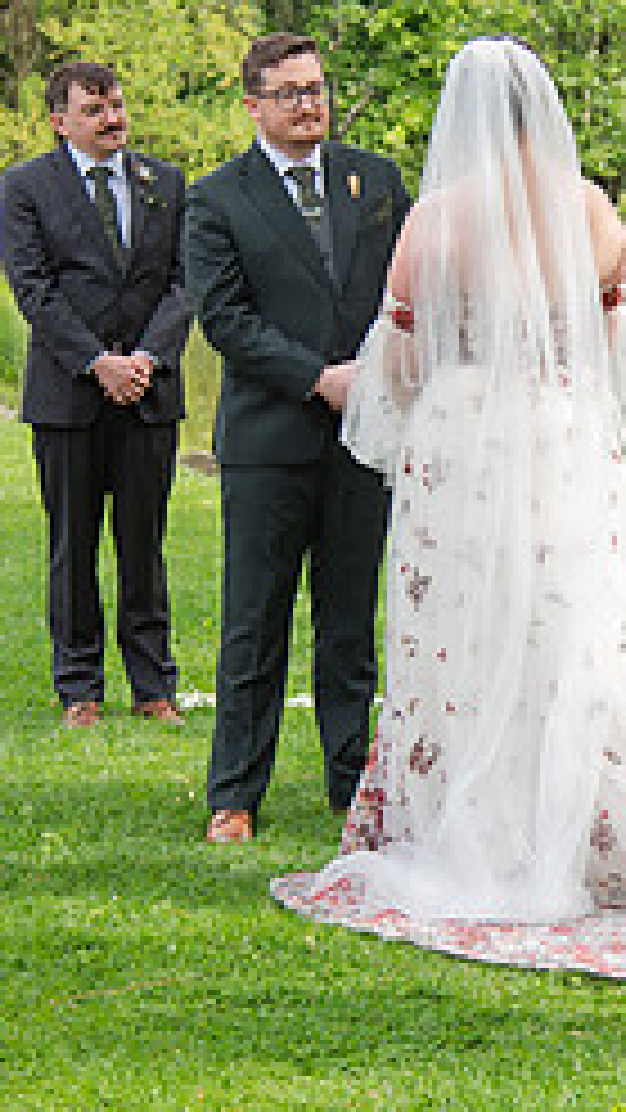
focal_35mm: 145
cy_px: 321
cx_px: 639
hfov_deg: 8.3
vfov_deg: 14.8
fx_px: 4277
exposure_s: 1/400
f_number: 4
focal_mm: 50
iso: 100
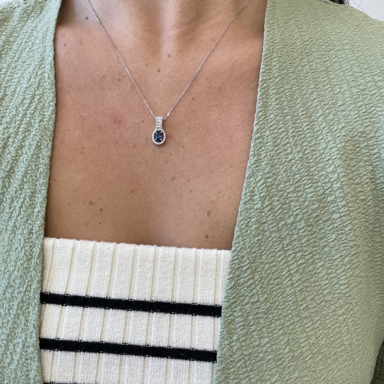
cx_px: 193
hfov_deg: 52.5
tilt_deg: -25.6
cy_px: 170
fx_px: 389
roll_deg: -0.9
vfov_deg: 52.4
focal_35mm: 31
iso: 50
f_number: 1.6
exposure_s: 1/120
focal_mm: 4.2
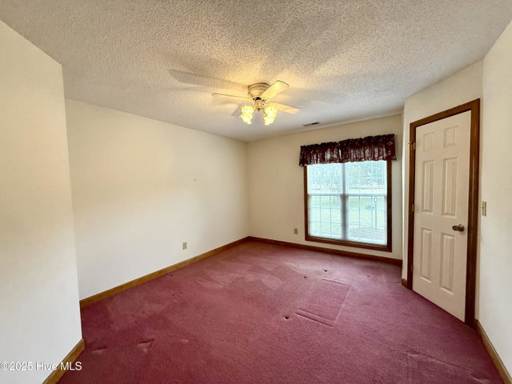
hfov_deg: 102.0
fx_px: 207
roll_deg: +2.1
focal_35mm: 14
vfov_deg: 85.7
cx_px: 256
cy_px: 192
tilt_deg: -2.0
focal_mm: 2.22
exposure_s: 1/120
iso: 200
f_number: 2.2
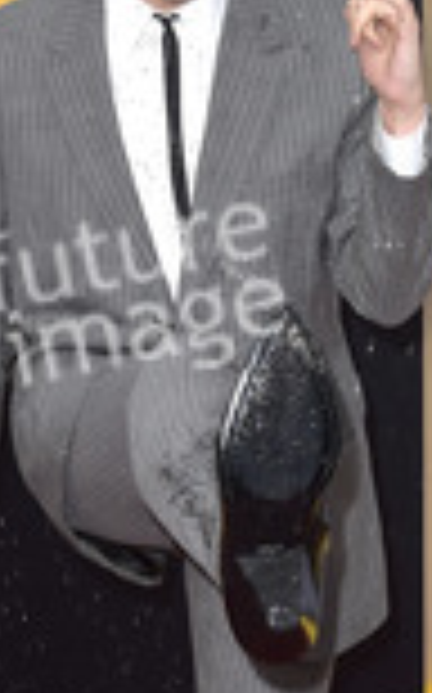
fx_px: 2001
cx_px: 187
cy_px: 536
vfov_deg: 19.5
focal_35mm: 106
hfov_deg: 12.3
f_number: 6.3
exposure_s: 1/250
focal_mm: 40
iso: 320
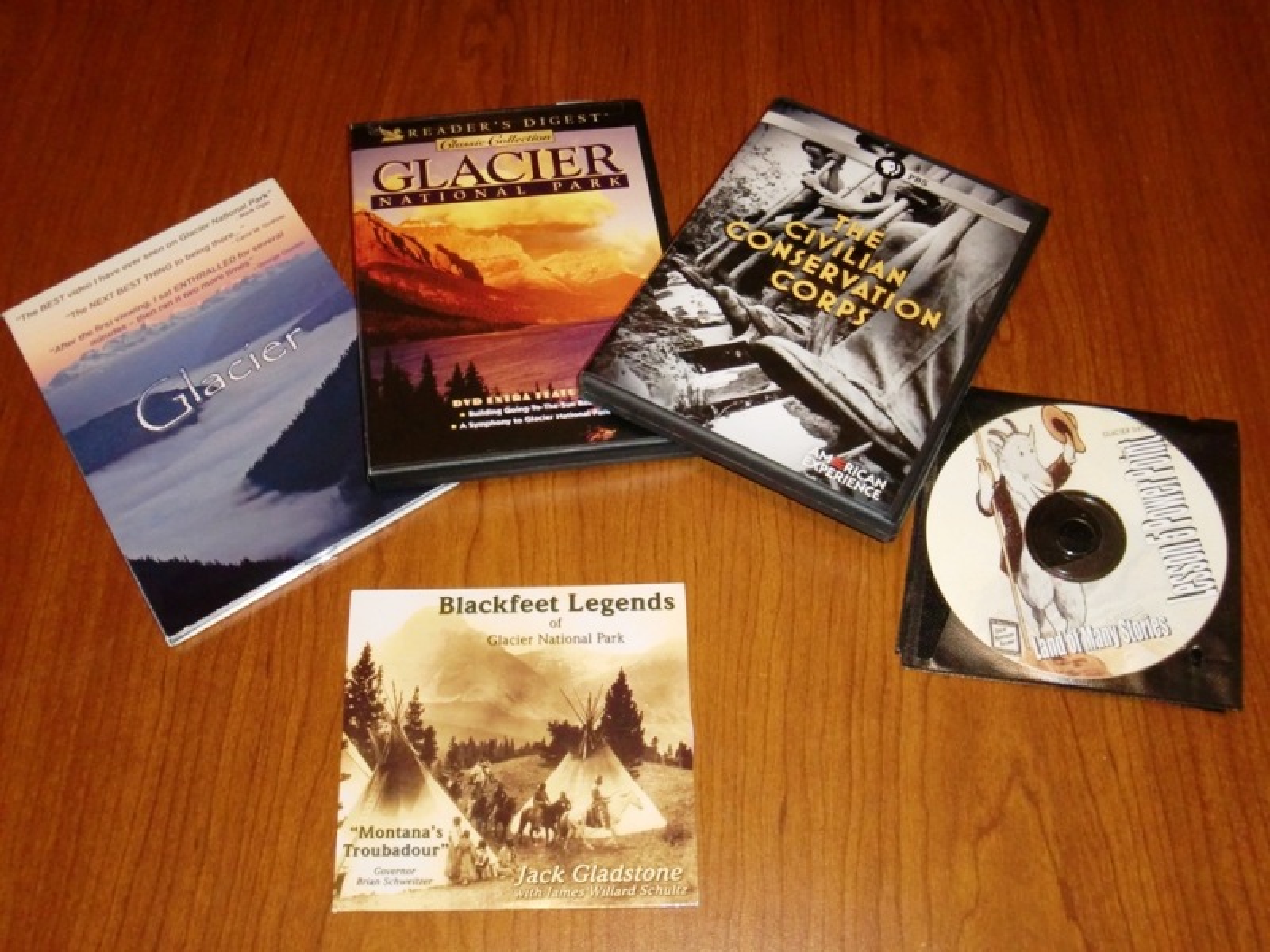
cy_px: 476
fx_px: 1394
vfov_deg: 37.7
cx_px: 635
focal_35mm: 38
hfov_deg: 49.0
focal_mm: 6.66
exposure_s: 1/50
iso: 320
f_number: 3.9
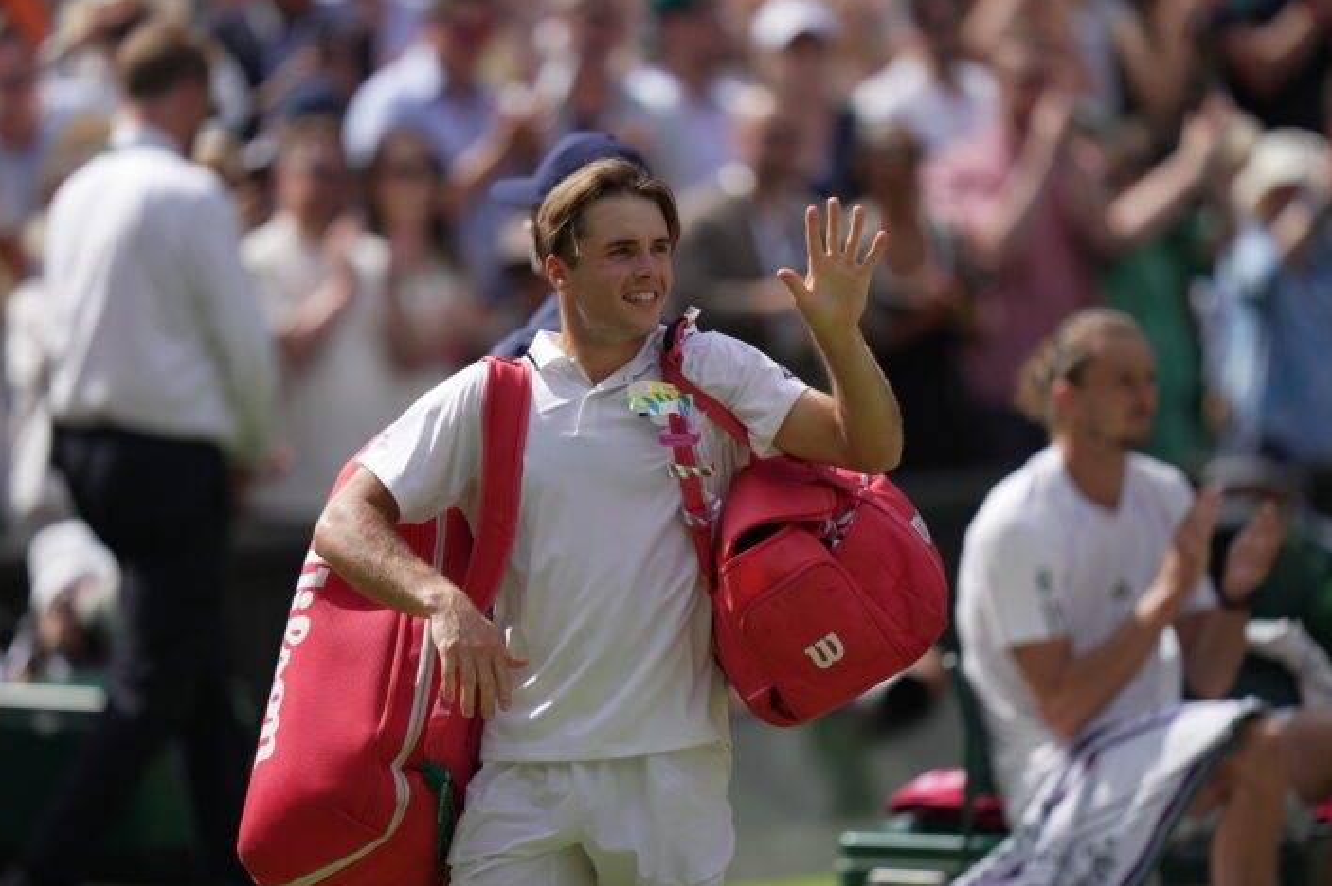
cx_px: 633
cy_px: 435
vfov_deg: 3.2
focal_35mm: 427
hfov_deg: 4.8
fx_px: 15791
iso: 200
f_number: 2.8
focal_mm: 400
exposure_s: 1/2500
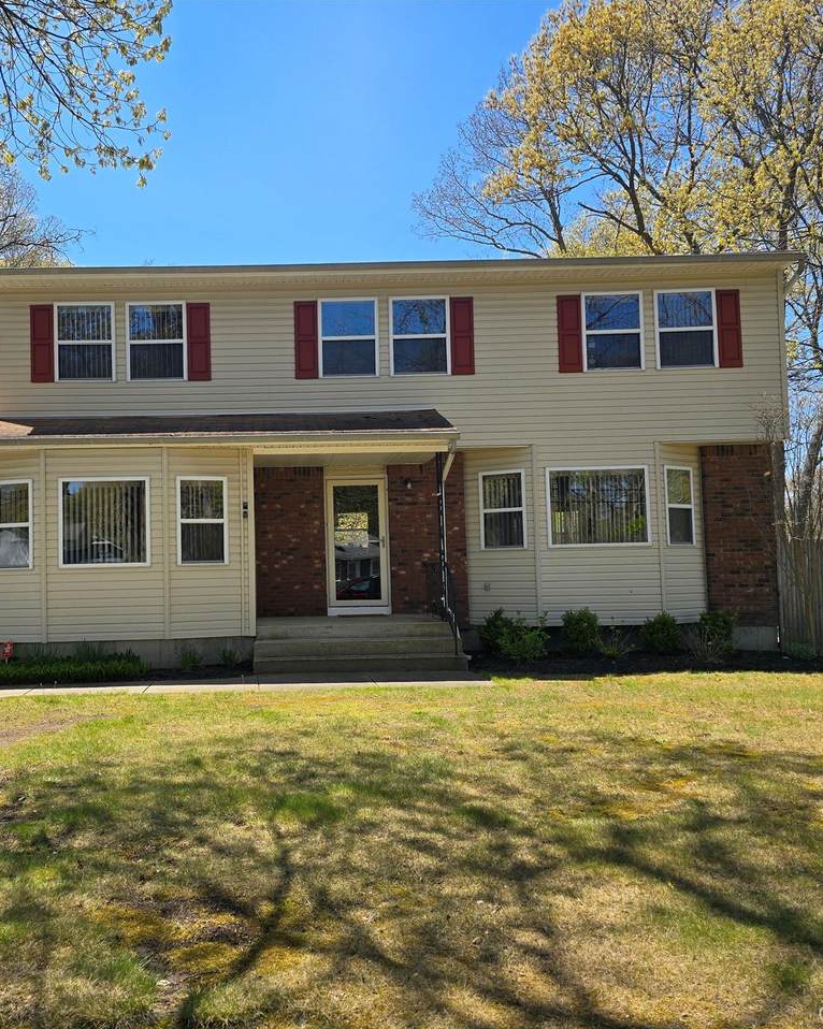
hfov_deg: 47.6
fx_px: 914
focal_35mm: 30
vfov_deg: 58.8
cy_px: 514
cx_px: 268
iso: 12
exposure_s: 1/507
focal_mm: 6.3
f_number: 1.7
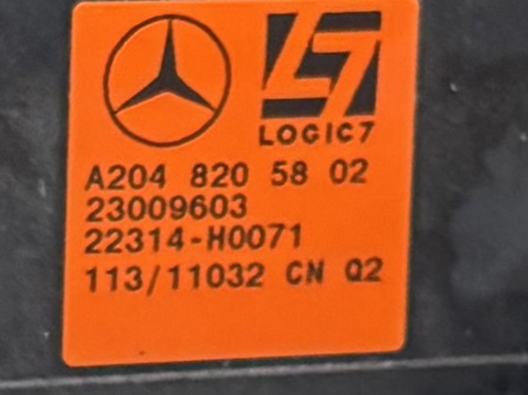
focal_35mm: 26
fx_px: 396
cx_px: 264
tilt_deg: -33.1
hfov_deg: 67.3
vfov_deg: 53.0
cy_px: 198
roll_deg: +2.8
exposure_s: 1/50
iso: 320
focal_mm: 5.96
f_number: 1.6
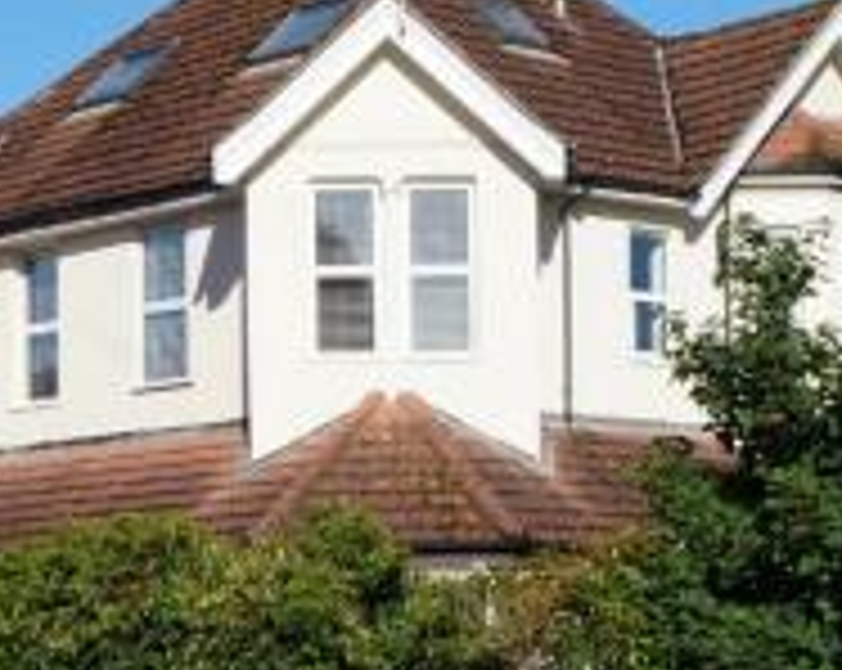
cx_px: 495
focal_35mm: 111
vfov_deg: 13.8
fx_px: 2767
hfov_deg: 17.3
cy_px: 474
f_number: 14
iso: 100
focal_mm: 31
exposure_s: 1/100
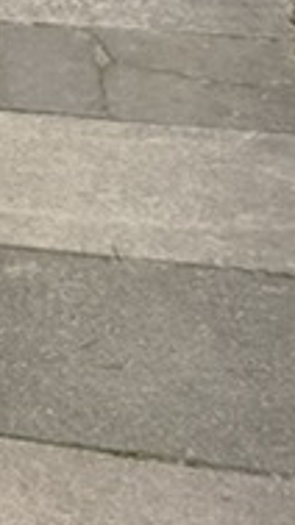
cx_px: -721
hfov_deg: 7.2
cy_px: -350
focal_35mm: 142
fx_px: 1979
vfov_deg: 13.8
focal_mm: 6.76
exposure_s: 1/1456
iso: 80
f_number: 1.78
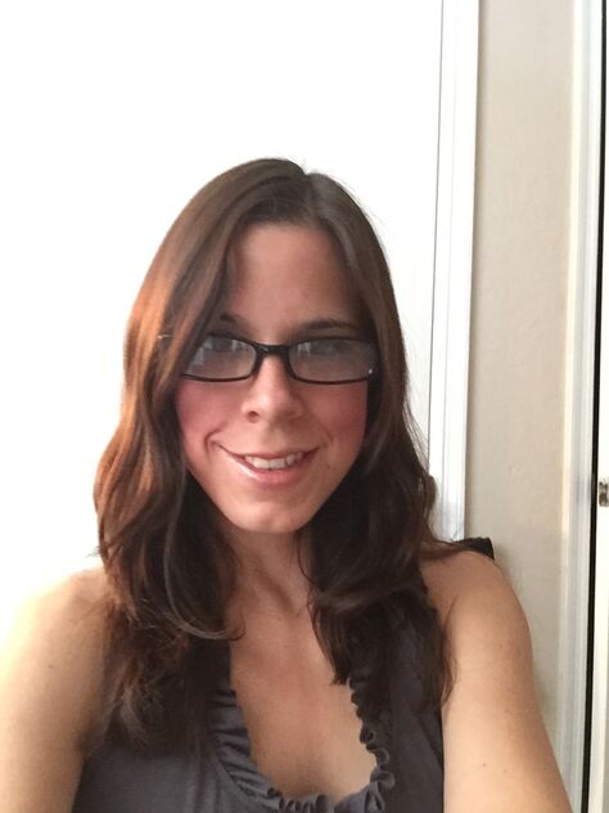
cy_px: 406
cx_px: 304
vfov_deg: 58.4
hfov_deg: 45.4
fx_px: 727
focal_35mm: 31
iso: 320
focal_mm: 2.65
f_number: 2.2
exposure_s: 1/30
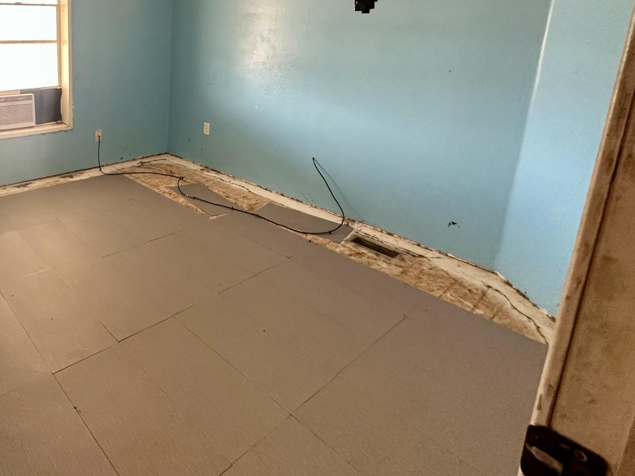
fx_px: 422
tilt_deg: -11.2
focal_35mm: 23
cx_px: 116
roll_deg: -1.8
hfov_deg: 66.2
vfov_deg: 55.8
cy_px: 115
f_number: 2.2
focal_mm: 2.22
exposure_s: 1/120
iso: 320
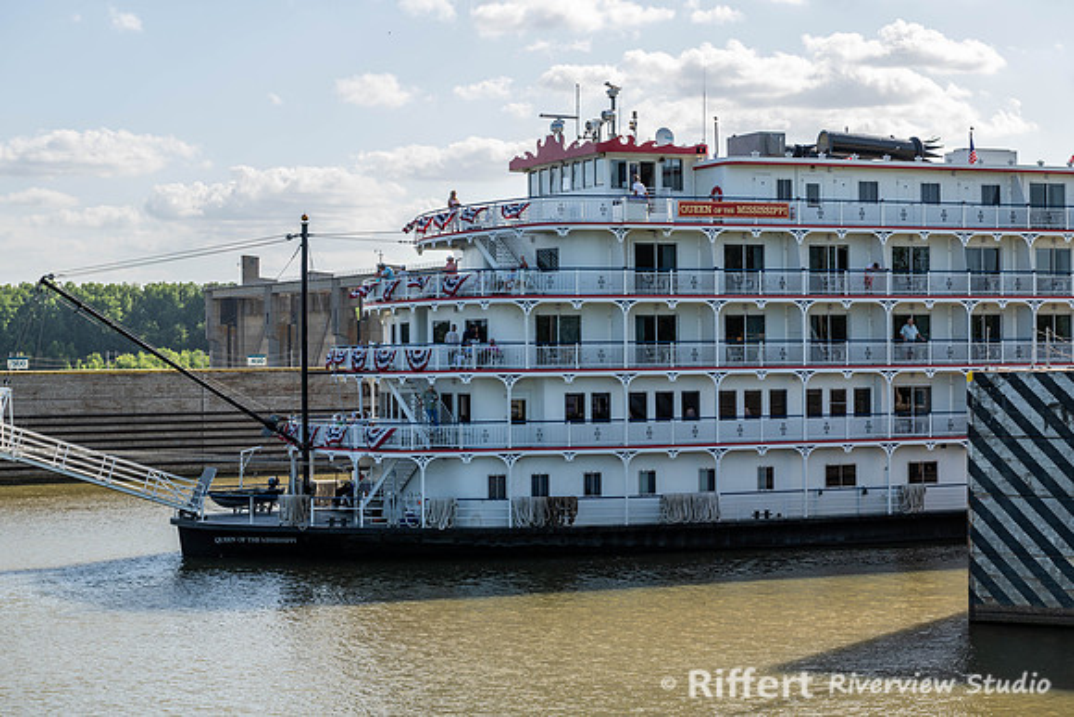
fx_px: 2239
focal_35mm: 75
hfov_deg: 27.0
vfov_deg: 18.2
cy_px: 358
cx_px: 537
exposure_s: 1/200
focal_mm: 70
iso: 64
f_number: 8
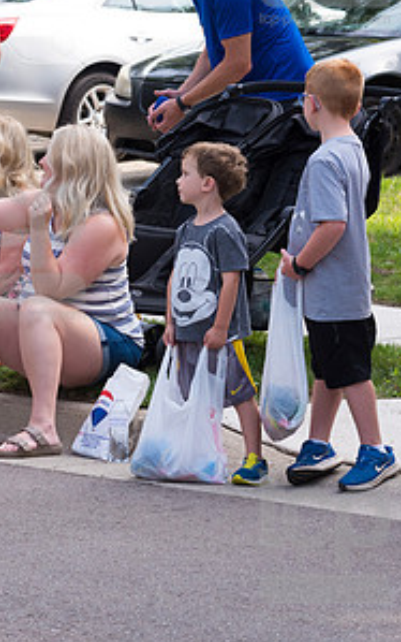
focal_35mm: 194
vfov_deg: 10.8
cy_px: 246
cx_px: 21
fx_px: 3391
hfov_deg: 6.7
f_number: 6.3
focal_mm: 98
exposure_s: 1/500
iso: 280
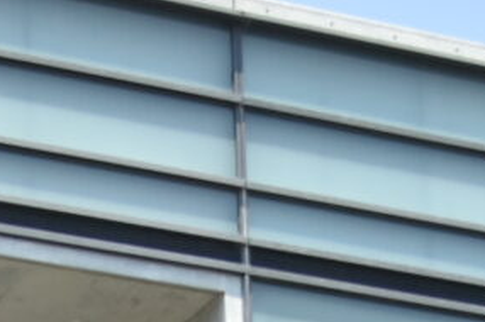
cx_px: 117
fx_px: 3257
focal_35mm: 242
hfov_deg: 8.5
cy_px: 854
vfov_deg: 5.4
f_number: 4
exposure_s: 1/2000
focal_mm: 24
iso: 320
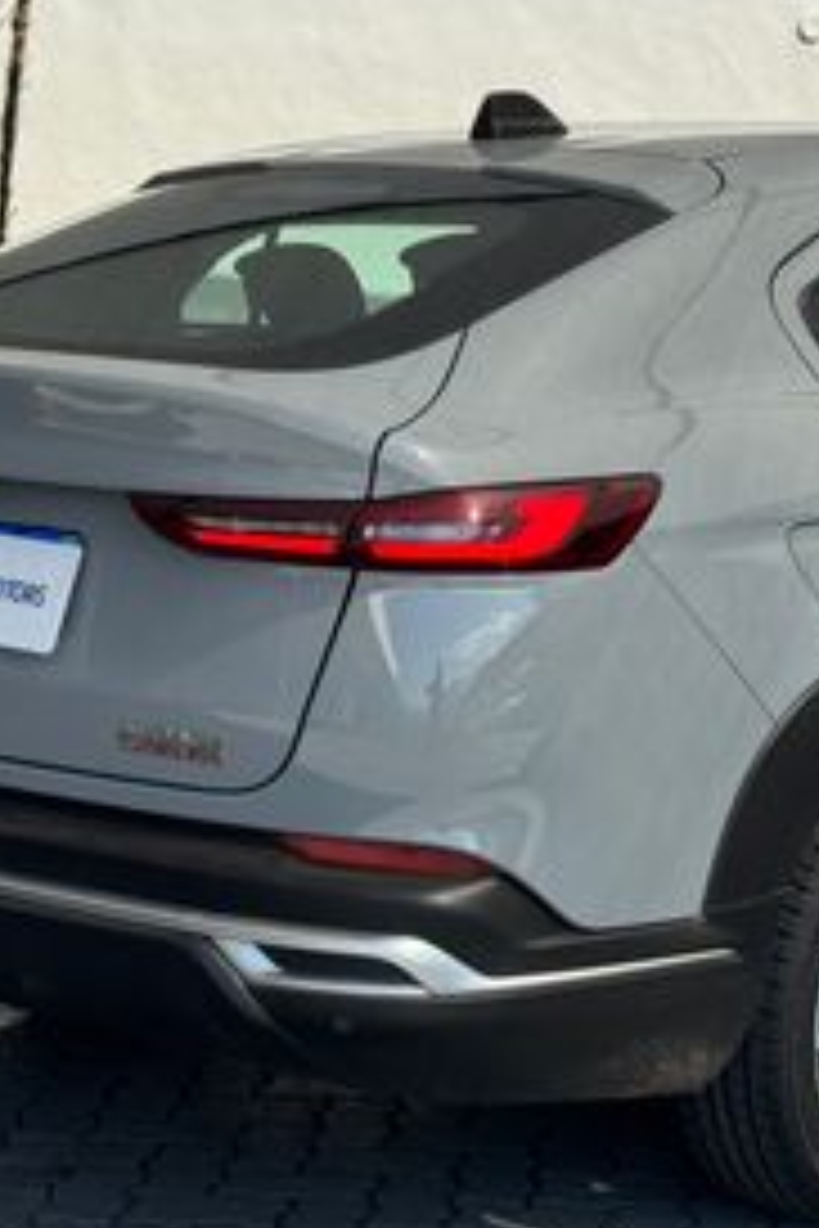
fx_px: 2935
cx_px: 612
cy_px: 540
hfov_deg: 15.8
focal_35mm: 86
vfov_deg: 23.6
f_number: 1.78
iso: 64
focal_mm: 6.76
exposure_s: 1/1770
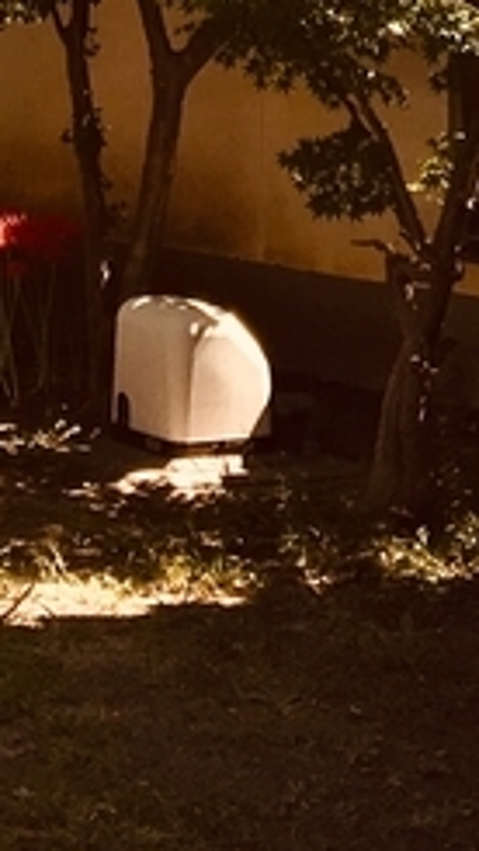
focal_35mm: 155
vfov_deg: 12.6
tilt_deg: +7.1
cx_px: -243
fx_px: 3496
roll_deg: -1.2
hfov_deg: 7.7
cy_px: -674
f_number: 2.2
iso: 25
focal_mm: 4.15
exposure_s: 1/674
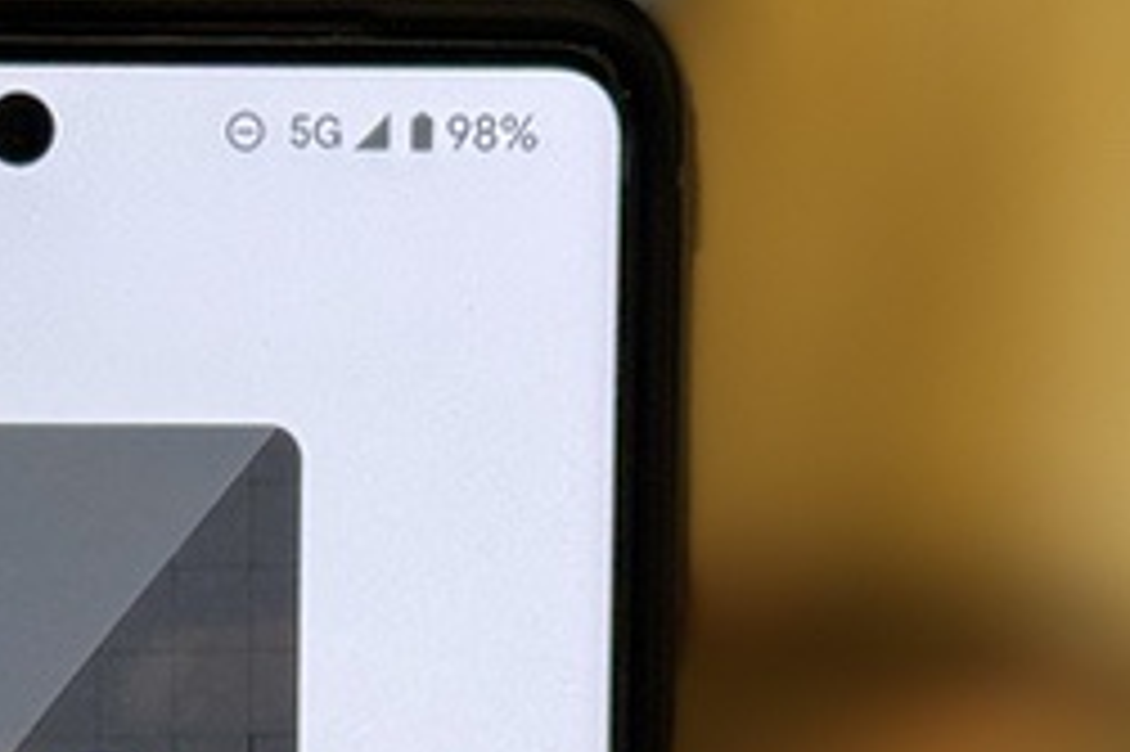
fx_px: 6242
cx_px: -140
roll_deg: +1.2
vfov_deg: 6.7
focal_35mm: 199
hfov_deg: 10.2
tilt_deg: -22.0
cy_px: 1567
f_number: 1.78
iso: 50
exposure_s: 1/50
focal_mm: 6.86
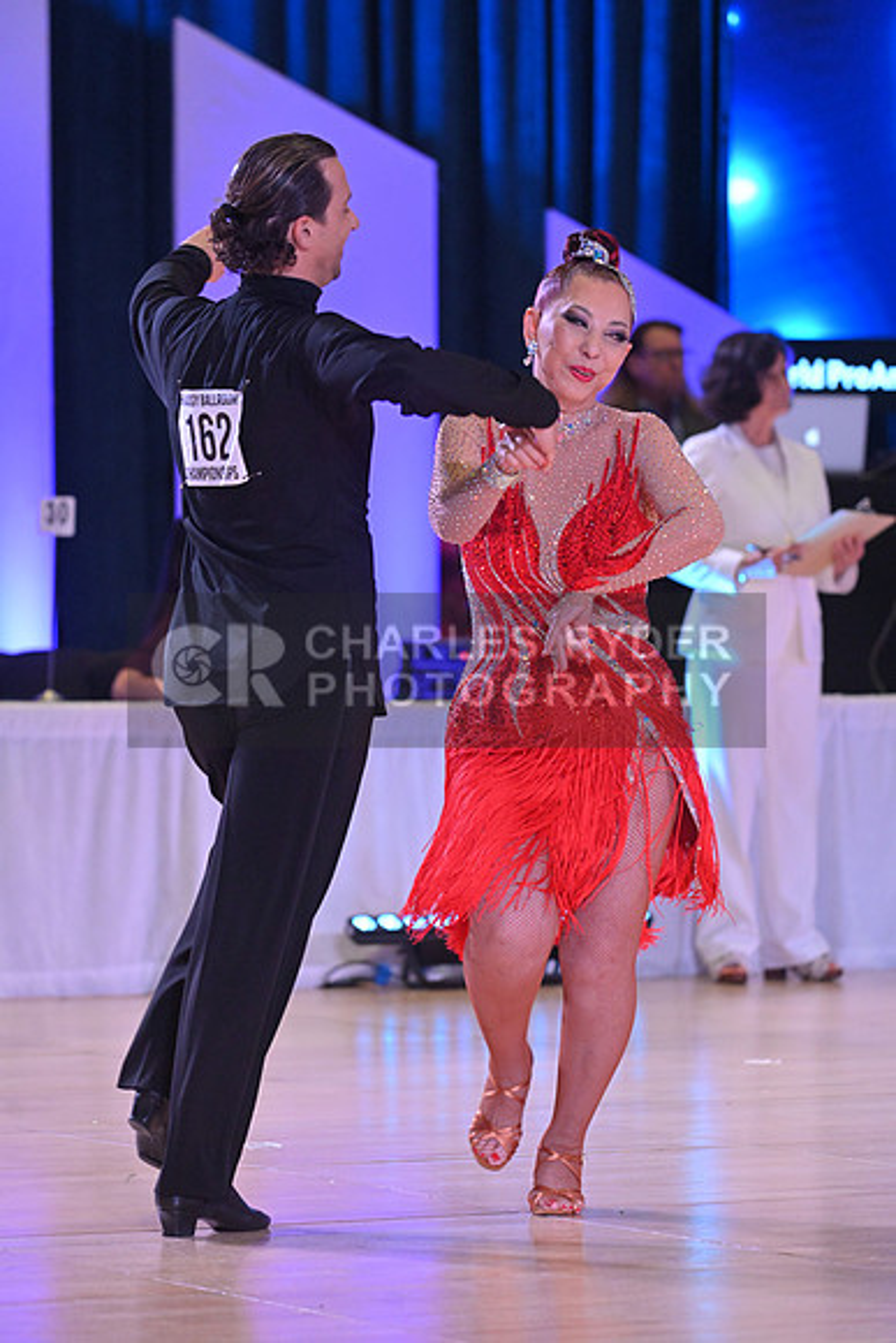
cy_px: 672
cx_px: 448
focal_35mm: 185
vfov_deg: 11.1
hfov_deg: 7.4
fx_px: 6902
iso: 4000
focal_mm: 185
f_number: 5
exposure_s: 1/400
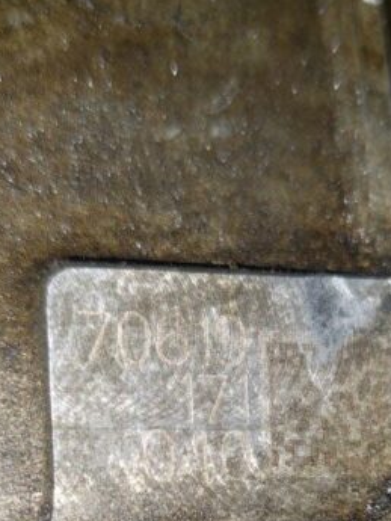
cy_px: 456
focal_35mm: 58
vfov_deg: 31.8
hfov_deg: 25.2
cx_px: 225
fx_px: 873
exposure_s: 1/50
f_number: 1.8
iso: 50
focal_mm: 5.23
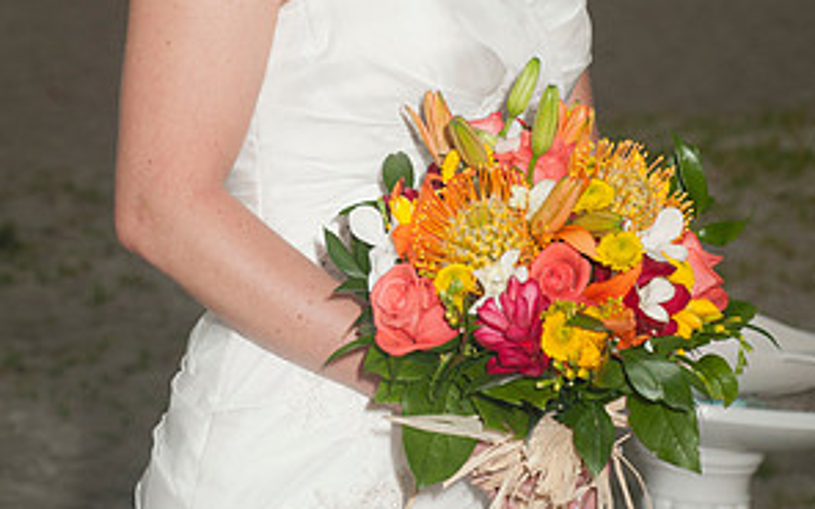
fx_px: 3865
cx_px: 409
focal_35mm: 174
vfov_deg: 7.5
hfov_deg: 12.0
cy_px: -44
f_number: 5.6
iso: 400
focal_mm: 75
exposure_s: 1/200
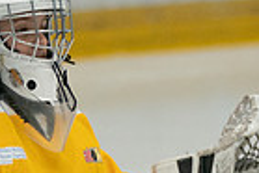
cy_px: 300
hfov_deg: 2.0
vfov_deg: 1.4
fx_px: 7281
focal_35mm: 1011
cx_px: 146
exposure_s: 1/2000
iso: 2500
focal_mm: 176
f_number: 3.2
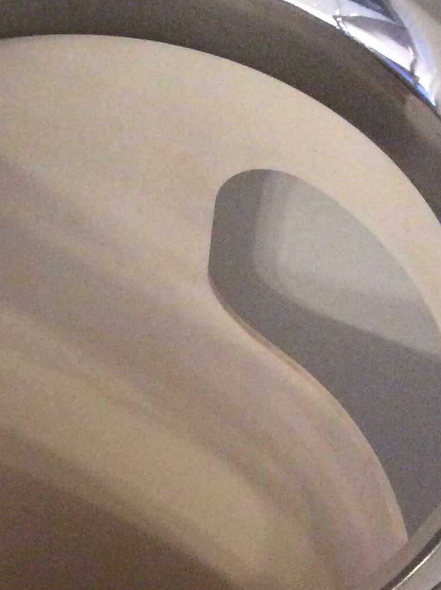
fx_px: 1396
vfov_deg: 23.4
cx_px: 30
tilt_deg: -62.0
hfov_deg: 17.6
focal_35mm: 82
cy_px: 509
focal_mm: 3.3
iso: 320
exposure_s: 1/17
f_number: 2.4
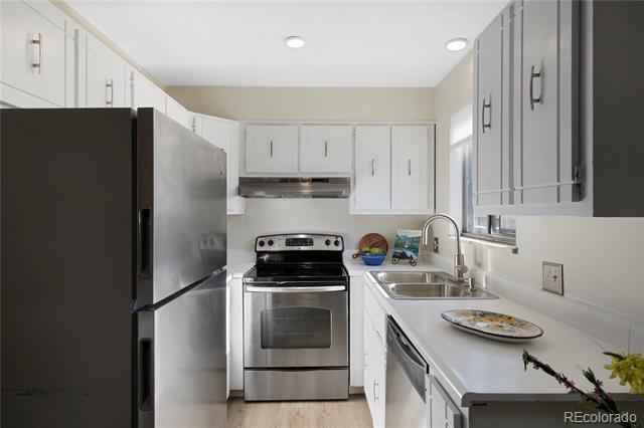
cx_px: 322
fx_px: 358
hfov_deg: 84.0
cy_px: 214
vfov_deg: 61.9
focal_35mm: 20
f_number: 11
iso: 320
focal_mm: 20
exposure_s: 1/60
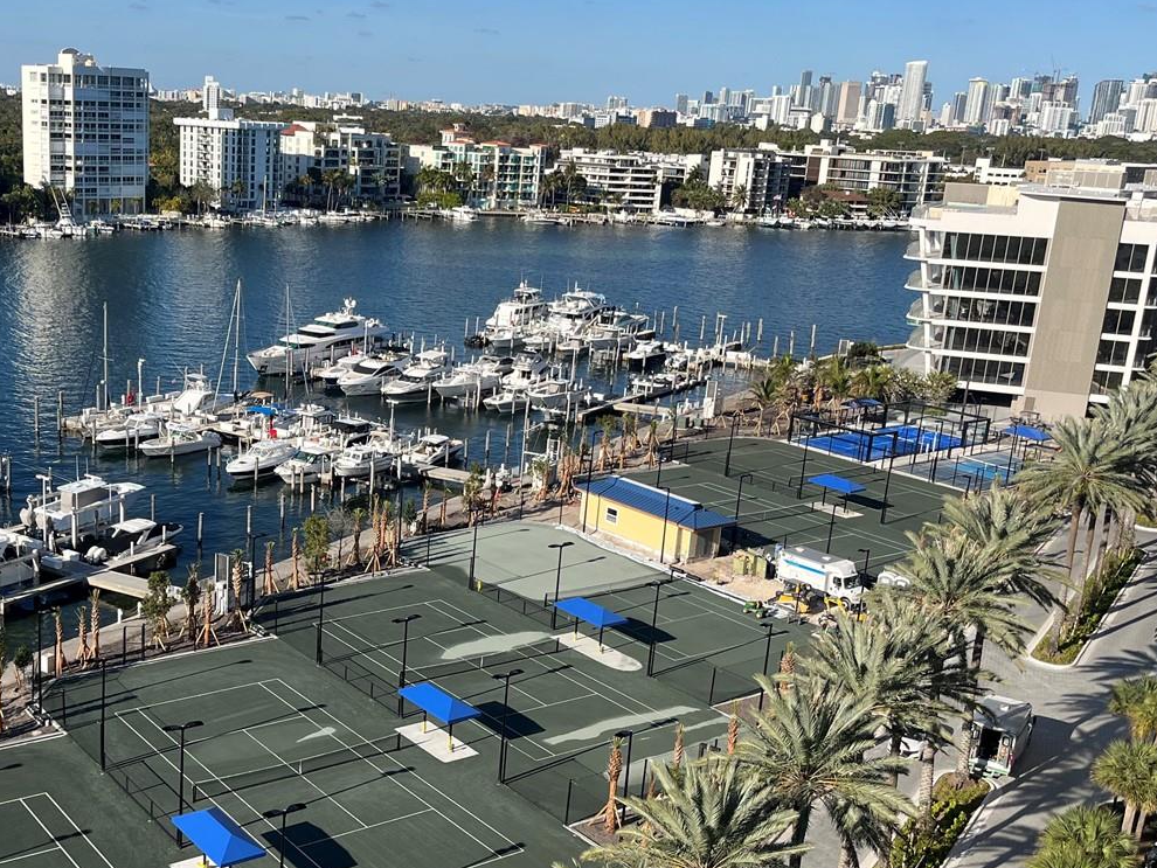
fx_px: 1404
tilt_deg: -16.2
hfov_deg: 43.7
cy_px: 502
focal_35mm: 42
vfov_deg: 34.3
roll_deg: -2.4
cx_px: 333
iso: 50
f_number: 1.6
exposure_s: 1/3623
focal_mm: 5.1
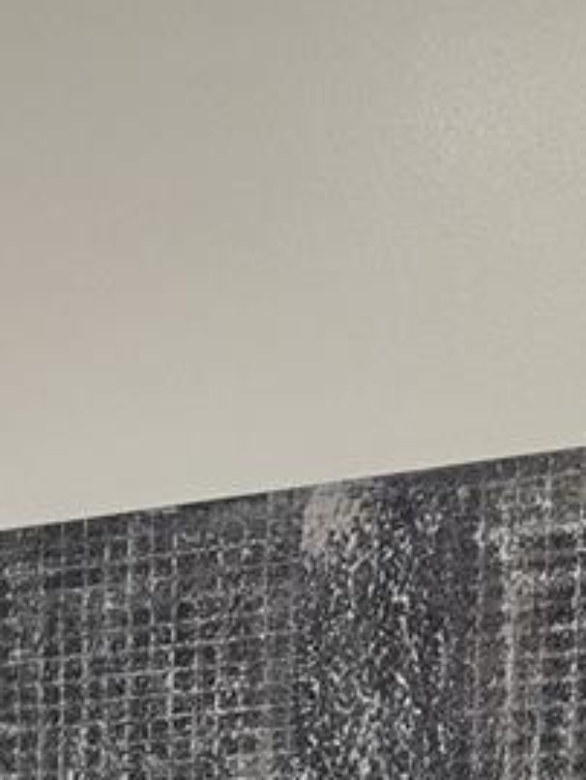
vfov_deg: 16.1
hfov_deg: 12.6
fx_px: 2413
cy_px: 1314
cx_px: -458
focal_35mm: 107
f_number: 1.8
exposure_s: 1/60
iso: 100
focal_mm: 5.23
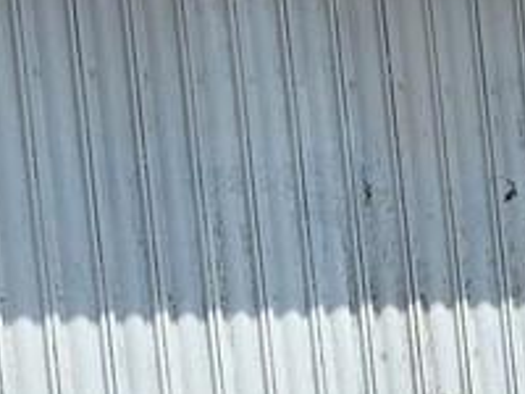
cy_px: 662
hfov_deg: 10.3
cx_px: 861
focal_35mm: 184
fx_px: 2791
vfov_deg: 7.9
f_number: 1.7
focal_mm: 6.3
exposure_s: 1/1307
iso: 12
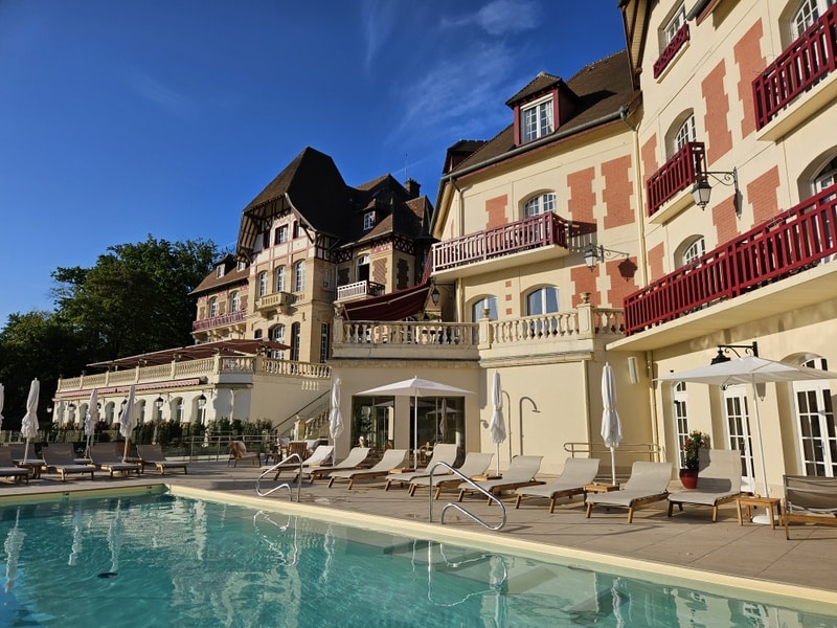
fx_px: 556
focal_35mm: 23
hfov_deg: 73.9
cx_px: 418
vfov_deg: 58.9
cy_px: 314
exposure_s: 1/2775
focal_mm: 5.4
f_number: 1.8
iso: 25
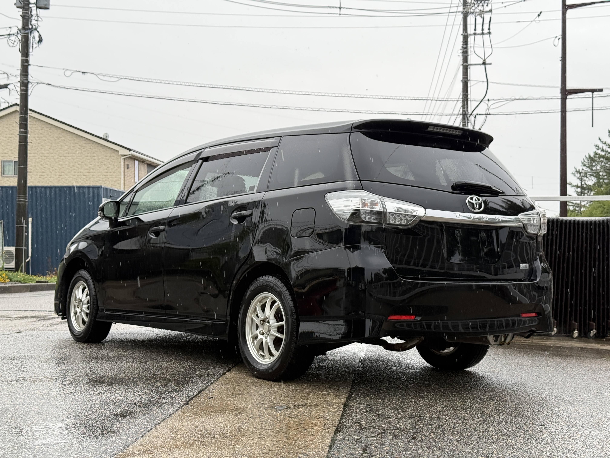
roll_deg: +0.3
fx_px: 846
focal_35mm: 48
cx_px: 305
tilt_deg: +1.6
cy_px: 229
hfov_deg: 39.7
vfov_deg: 30.3
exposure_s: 1/447
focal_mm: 6.76
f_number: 1.78
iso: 100
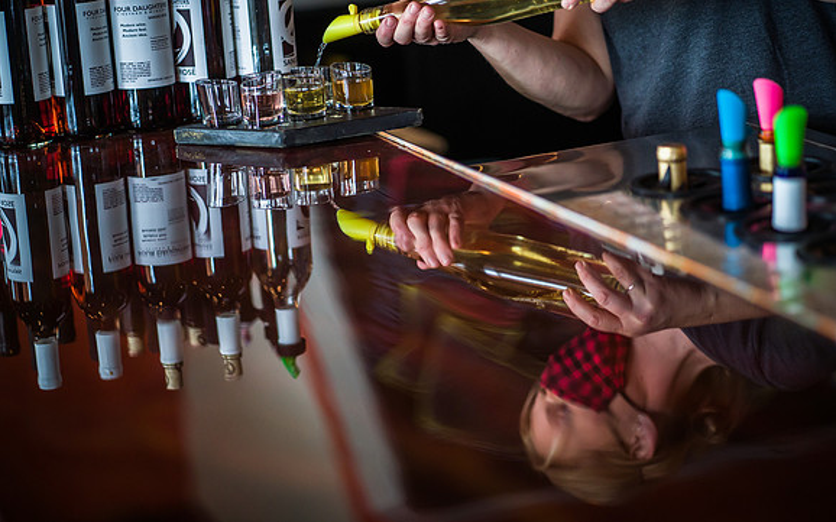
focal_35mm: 87
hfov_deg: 23.8
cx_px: 418
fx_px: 1982
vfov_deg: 15.0
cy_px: 245
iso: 2000
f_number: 2
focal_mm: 85
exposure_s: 1/400
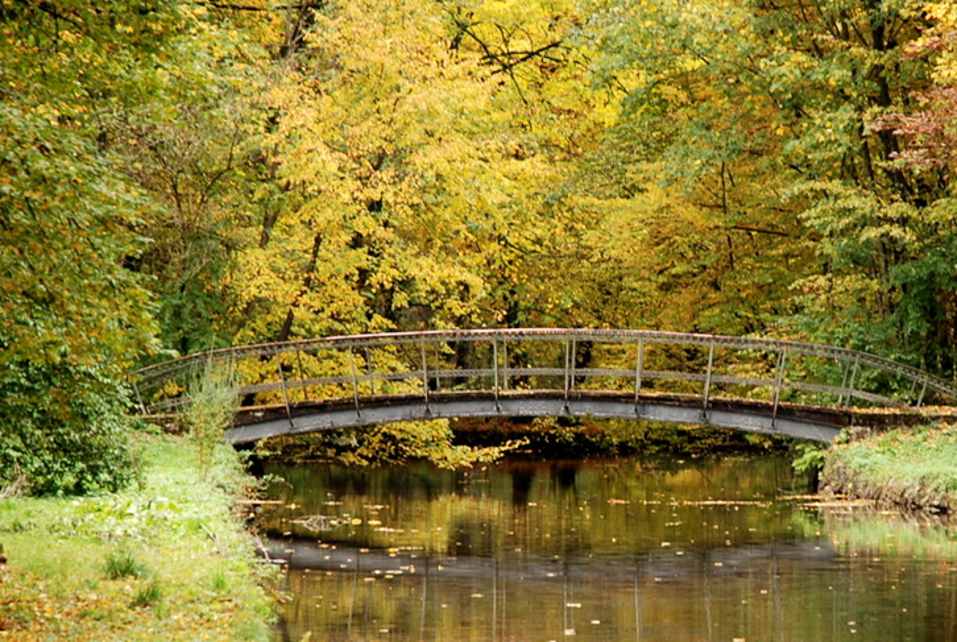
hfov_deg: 13.8
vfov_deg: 9.3
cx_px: 654
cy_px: 419
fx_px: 3942
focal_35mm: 148
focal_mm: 70
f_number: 4.5
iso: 200
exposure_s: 1/15
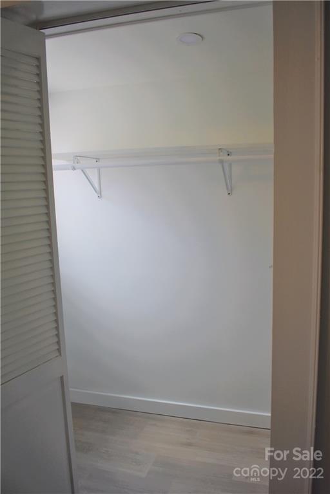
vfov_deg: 59.5
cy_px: 247
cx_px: 165
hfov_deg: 41.7
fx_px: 433
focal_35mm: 32
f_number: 3.8
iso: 800
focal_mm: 21
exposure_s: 1/200
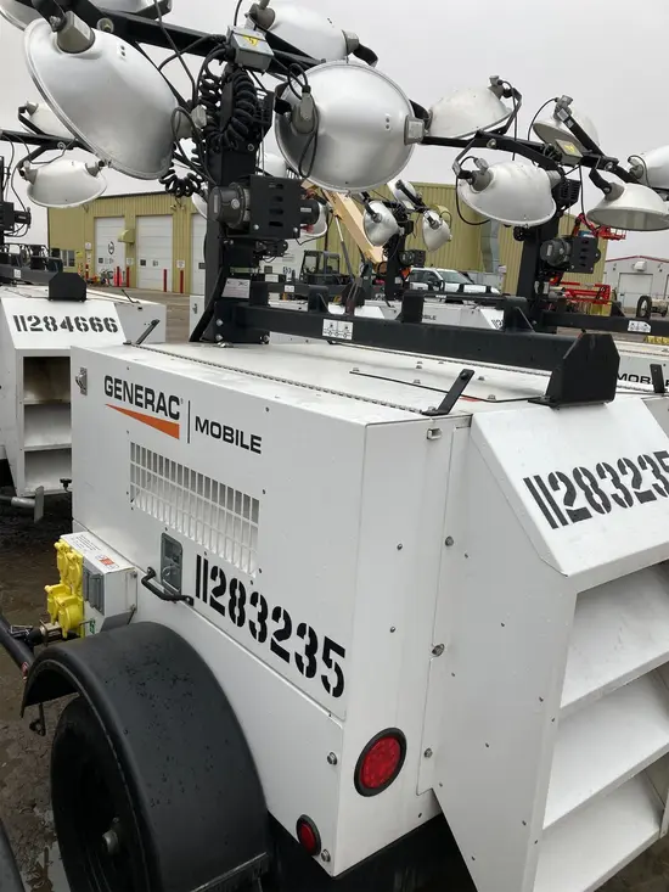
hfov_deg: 49.8
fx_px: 721
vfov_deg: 63.4
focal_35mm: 28
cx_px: 334
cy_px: 446
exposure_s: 1/331
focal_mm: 3.99
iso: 20
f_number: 1.8
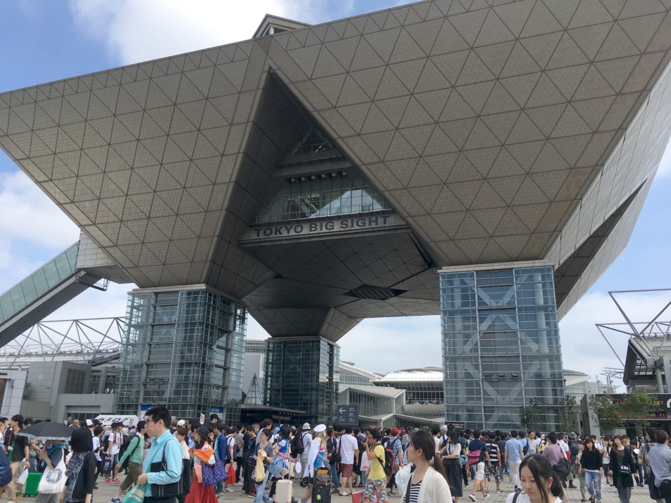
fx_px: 562
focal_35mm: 29
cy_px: 252
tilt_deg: +18.3
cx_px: 336
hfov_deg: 61.7
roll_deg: -1.5
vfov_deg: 48.2
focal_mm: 4.15
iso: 25
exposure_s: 1/1166
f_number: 2.2
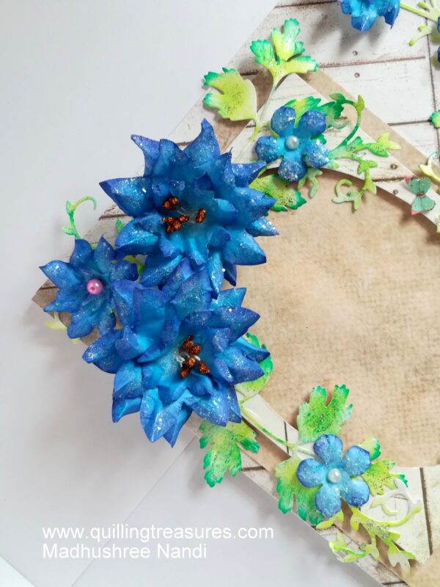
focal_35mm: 26
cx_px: 220
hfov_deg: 53.1
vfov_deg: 67.3
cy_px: 294
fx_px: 441
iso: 100
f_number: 2.2
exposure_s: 1/33.3
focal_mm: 3.83
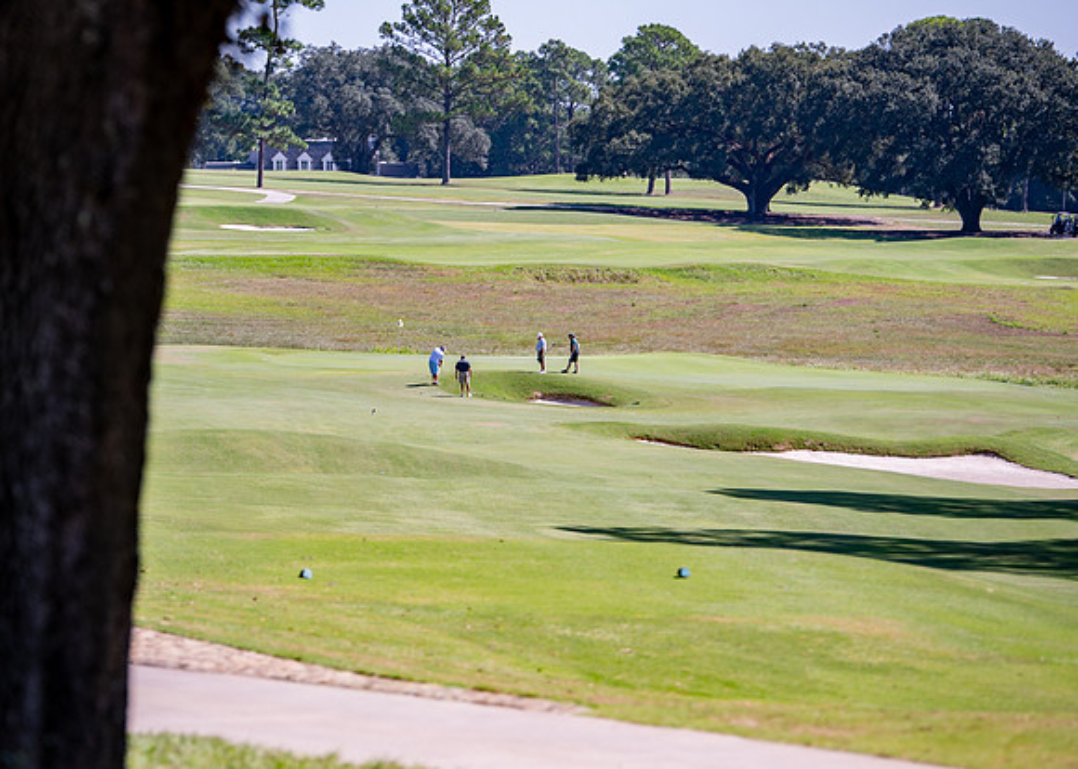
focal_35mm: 189
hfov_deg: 10.6
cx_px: 368
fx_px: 5786
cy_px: 436
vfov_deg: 7.6
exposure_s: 1/1000
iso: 100
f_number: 2.8
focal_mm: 135
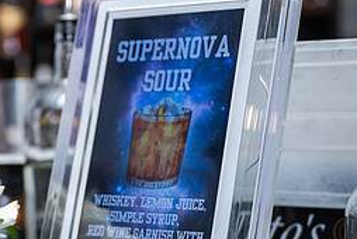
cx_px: 108
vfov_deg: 12.0
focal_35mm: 114
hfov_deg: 17.9
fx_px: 1132
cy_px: 150
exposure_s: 1/200
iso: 800
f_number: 2.8
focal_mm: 50
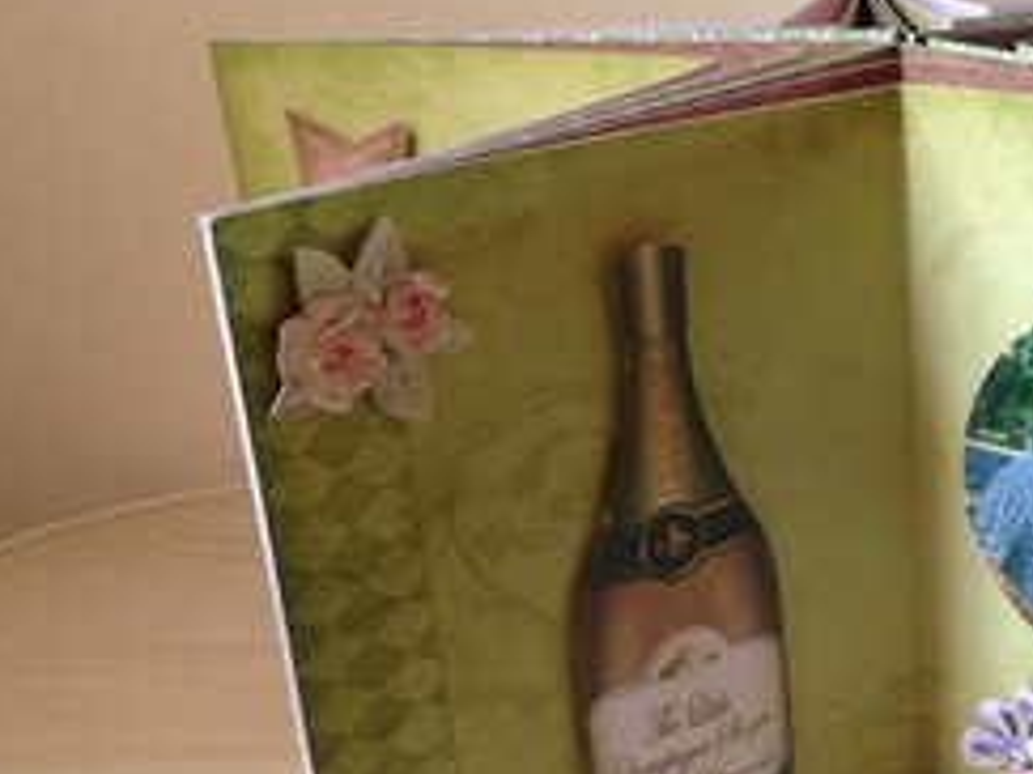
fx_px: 1819
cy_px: 525
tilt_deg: -22.4
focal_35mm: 61
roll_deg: -0.3
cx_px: 867
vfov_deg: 23.9
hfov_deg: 30.7
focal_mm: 4.12
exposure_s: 1/20
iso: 125
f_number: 2.4
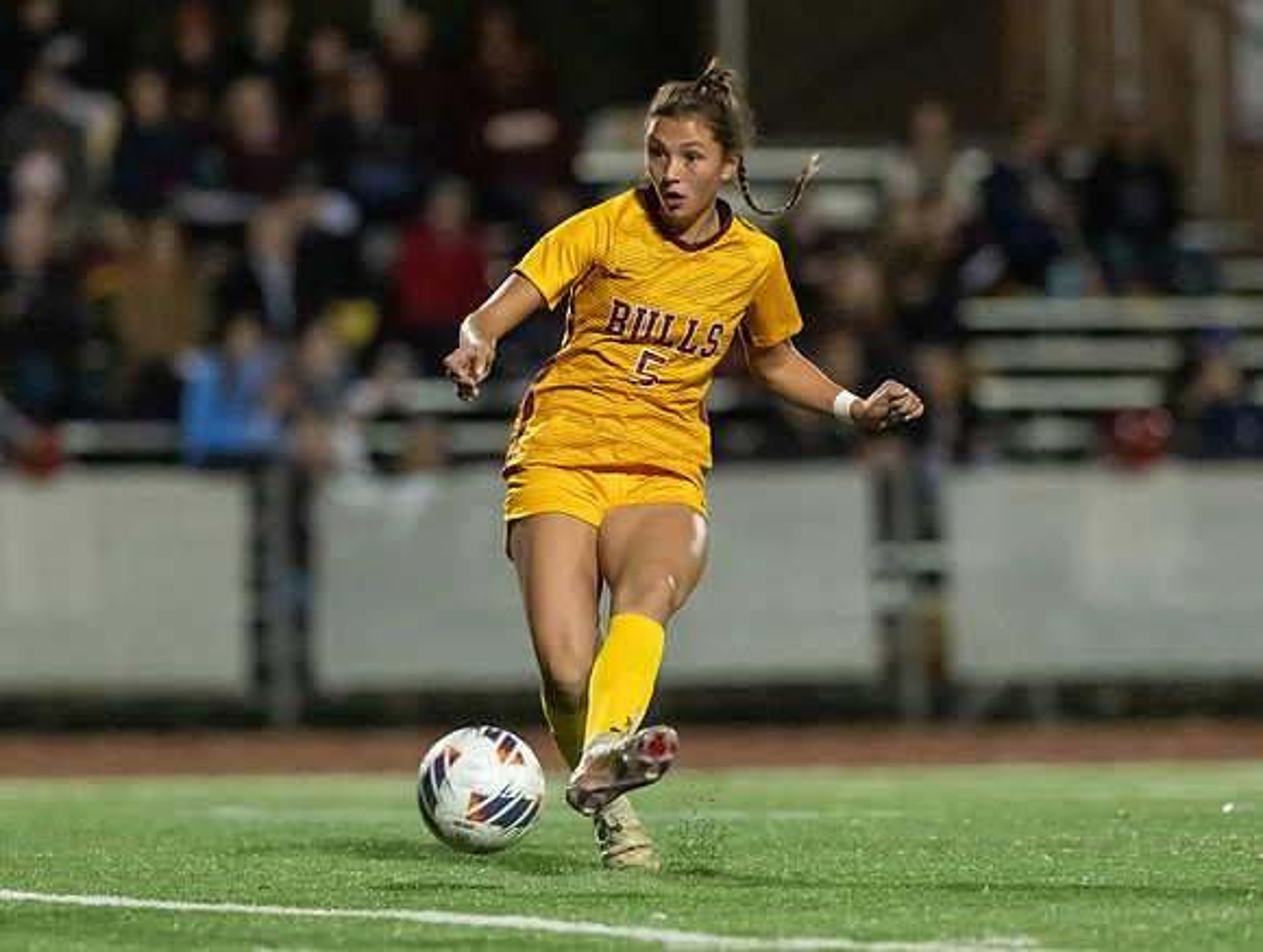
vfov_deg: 3.2
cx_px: 604
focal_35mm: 470
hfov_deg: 4.2
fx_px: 17190
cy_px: 489
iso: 16000
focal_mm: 300
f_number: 2.8
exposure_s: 1/1000
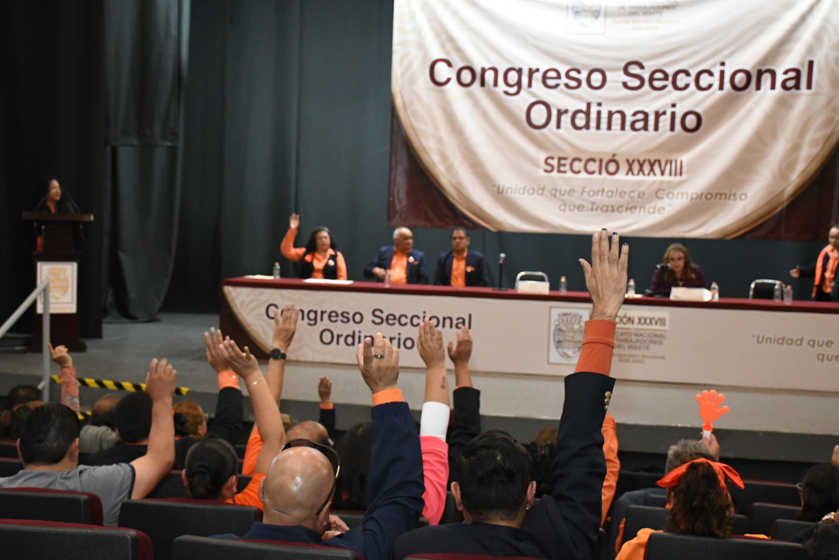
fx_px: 1188
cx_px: 420
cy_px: 280
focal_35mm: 51
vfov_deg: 26.5
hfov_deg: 38.9
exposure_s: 1/100
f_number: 5.6
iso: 5000
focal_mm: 34
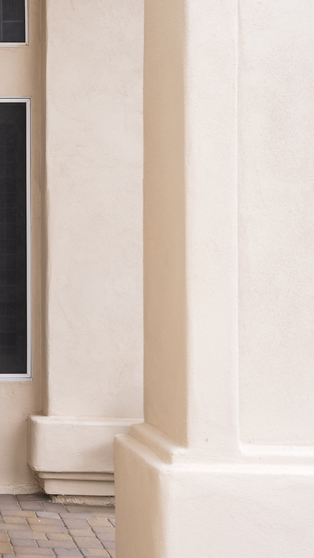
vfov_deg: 36.8
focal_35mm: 57
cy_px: 284
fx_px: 838
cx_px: -50
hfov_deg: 20.1
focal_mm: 35.4
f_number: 2.8
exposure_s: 1/400
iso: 100
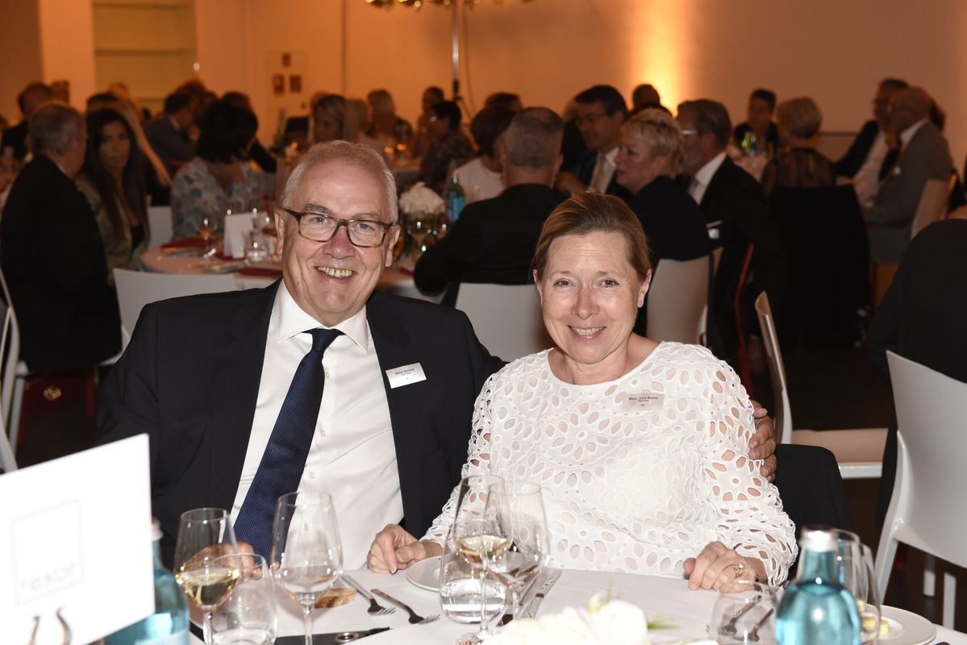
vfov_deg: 23.4
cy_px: 322
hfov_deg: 34.5
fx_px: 1558
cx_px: 484
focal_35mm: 58
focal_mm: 58
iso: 1600
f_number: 4.5
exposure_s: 1/80
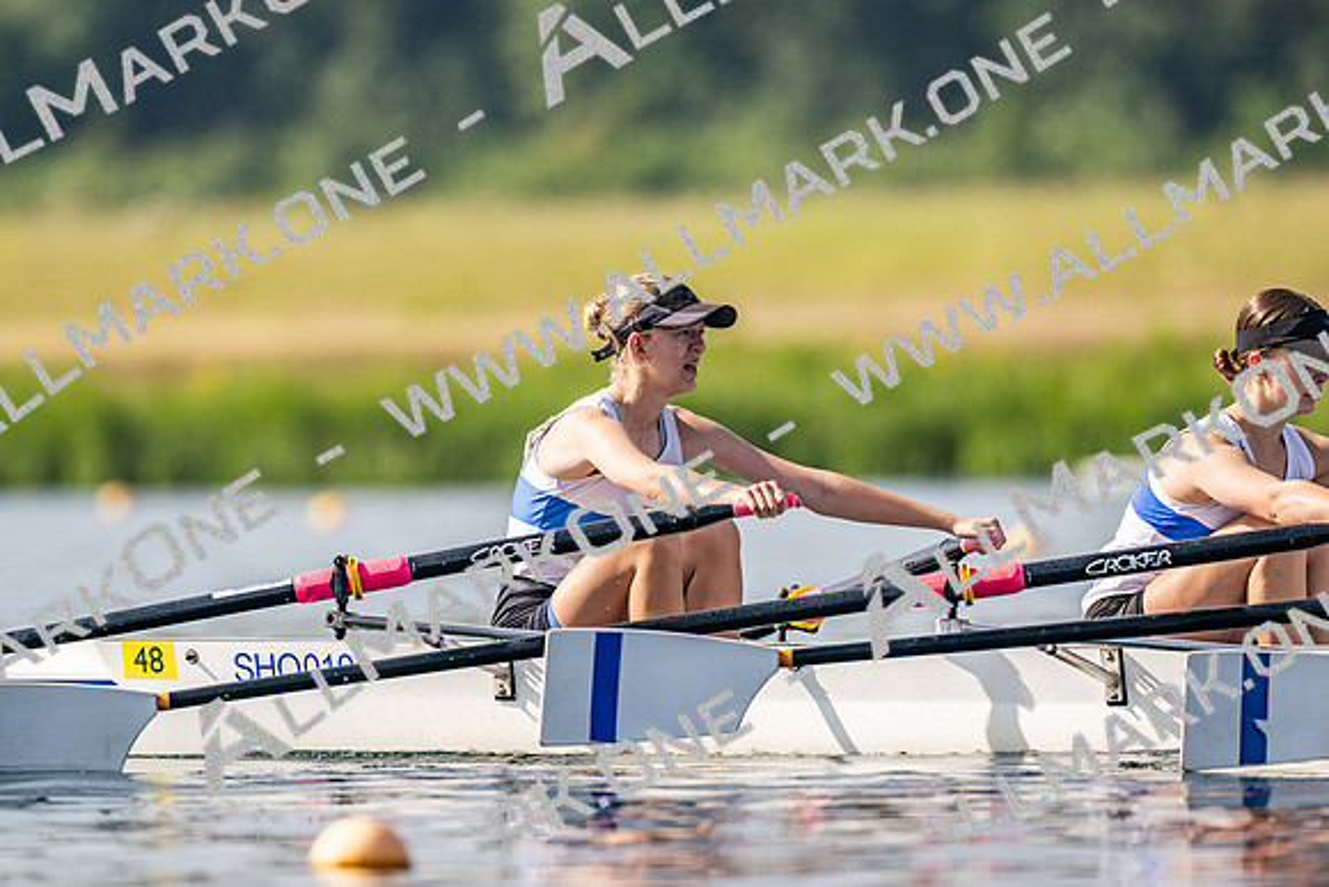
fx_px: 22154
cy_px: 444
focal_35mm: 600
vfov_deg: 2.3
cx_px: 664
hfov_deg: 3.4
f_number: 5.6
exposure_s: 1/2500
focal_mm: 600
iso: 280
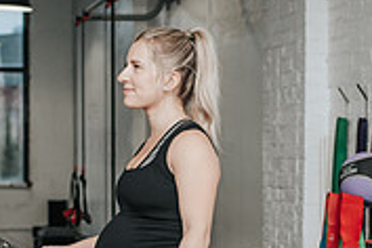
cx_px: 160
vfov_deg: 11.4
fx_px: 1230
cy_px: 241
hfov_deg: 17.2
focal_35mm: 119
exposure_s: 1/200
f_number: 3.2
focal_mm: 35
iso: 800
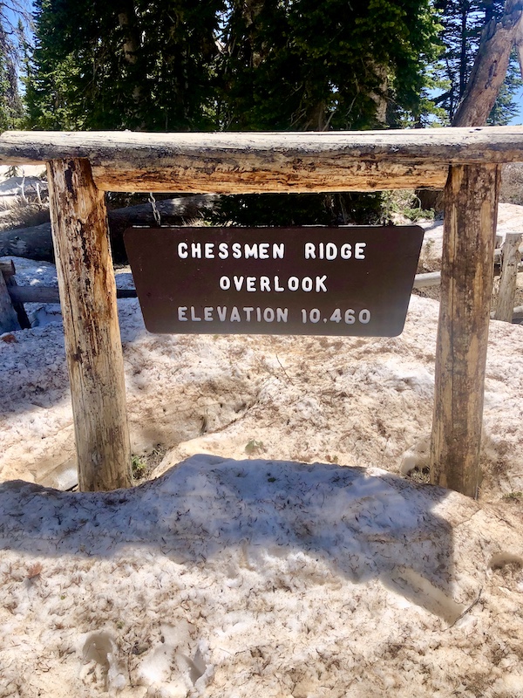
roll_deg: -0.1
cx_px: 262
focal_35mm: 28
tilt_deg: -16.0
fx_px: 564
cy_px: 349
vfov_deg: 63.4
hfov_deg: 49.7
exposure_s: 1/2525
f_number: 1.8
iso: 20
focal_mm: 4
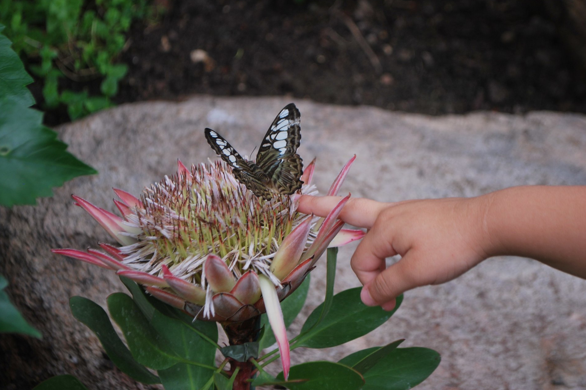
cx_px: 293
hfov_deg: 27.7
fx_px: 1188
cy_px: 194
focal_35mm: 73
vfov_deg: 18.7
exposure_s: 1/100
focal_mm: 48
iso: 200
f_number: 5.6
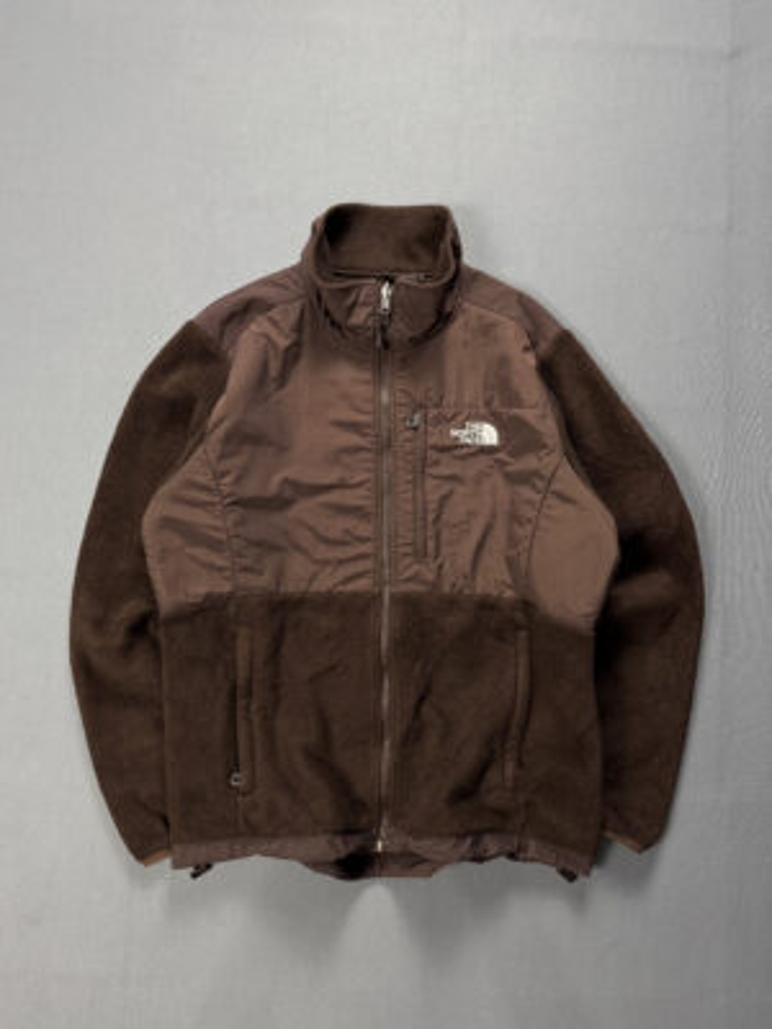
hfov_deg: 56.8
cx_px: 386
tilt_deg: -86.3
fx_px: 714
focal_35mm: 24
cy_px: 514
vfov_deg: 71.6
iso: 200
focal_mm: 6.76
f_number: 1.78
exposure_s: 1/60
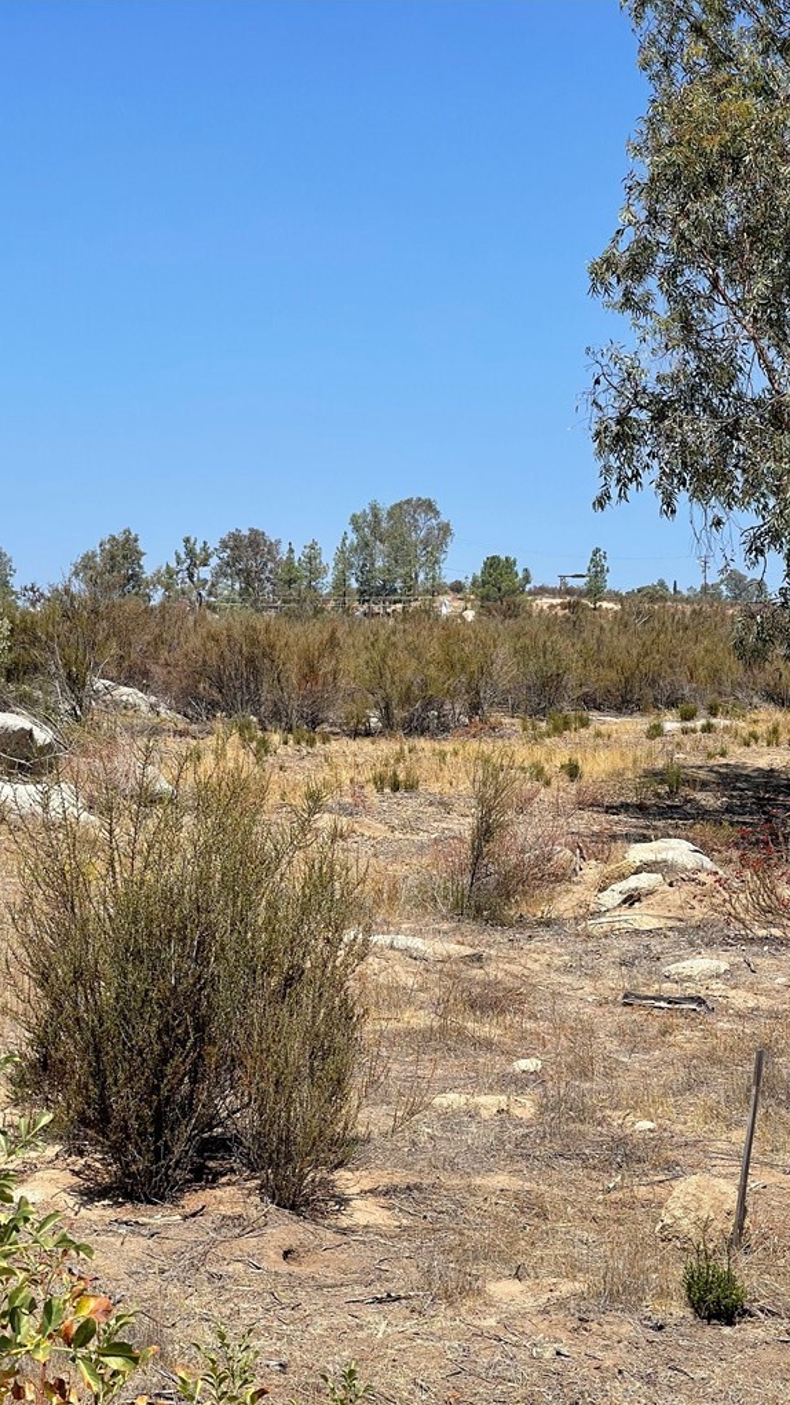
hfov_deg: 17.2
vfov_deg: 30.1
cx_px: 270
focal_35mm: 70
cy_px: 702
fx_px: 2606
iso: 20
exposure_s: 1/1292
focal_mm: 7.5
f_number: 2.2
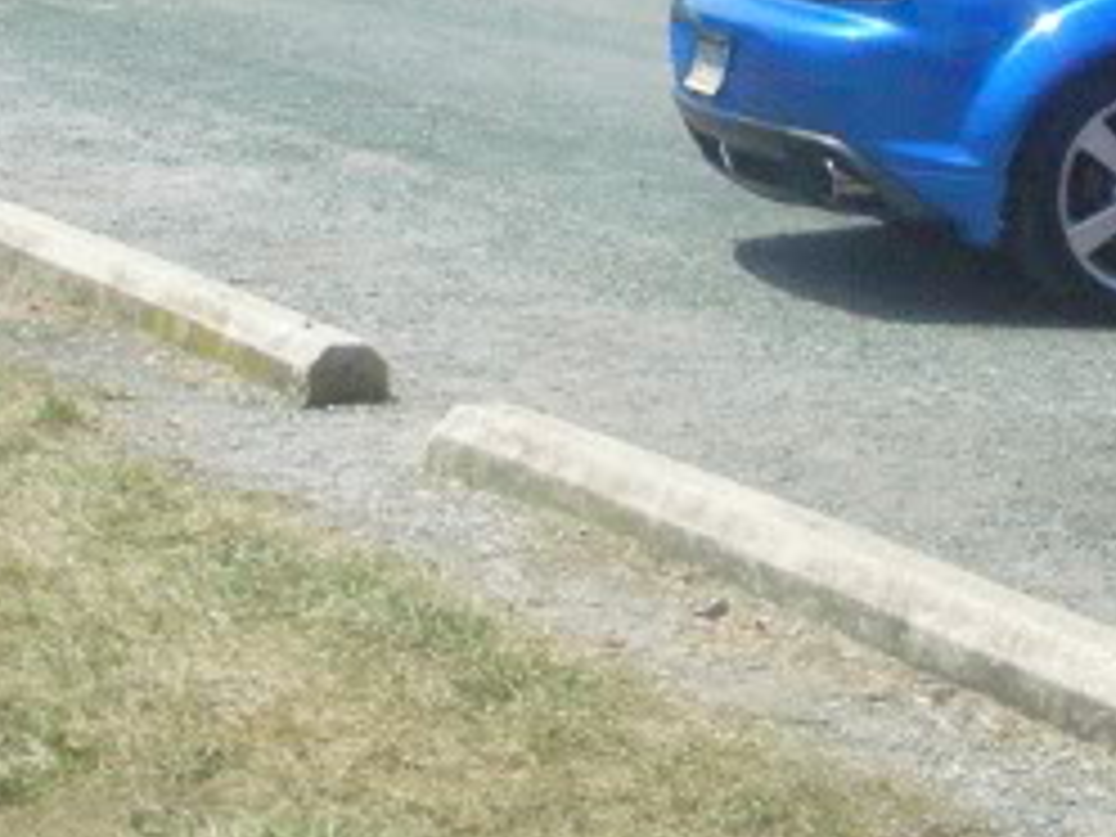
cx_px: 774
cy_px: -32
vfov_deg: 12.9
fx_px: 3643
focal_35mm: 113
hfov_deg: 17.4
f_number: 8.5
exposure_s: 1/500
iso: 400
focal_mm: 5.8
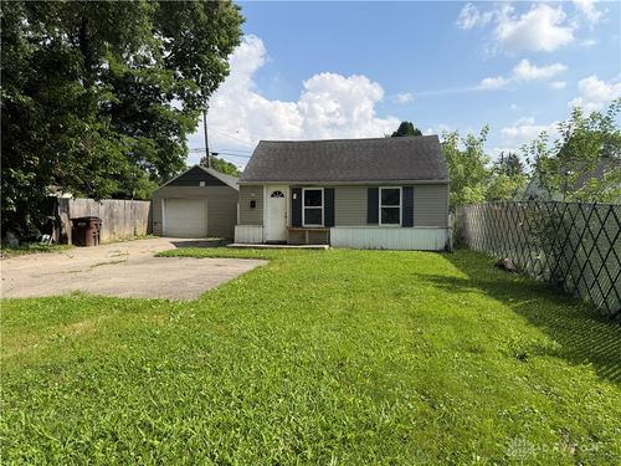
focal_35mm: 24
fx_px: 431
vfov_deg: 56.8
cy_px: 233
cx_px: 310
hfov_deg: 71.6
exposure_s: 1/3953
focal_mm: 6.76
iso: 80
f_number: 1.78
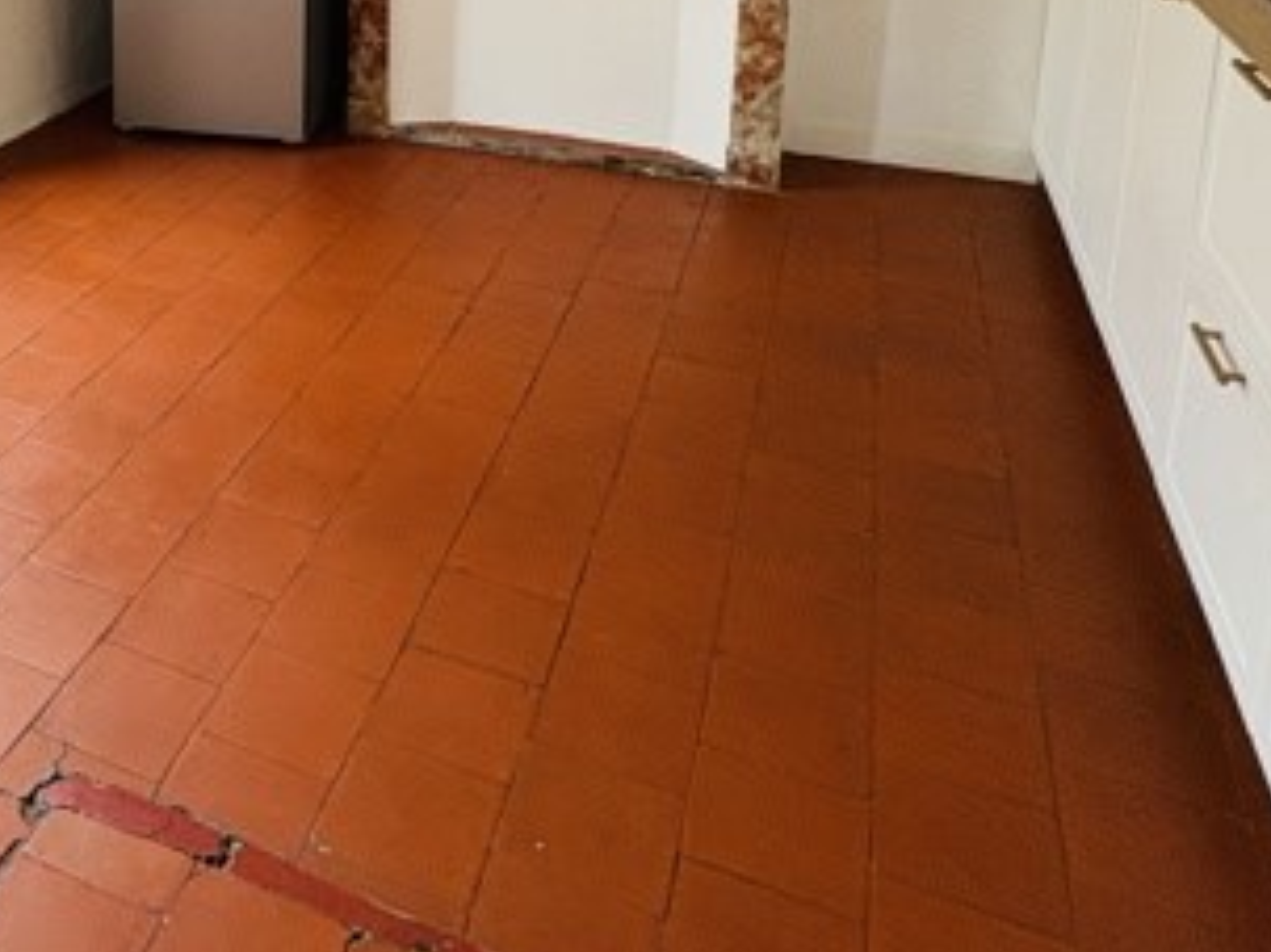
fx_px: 1358
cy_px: -38
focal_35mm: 37
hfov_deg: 44.6
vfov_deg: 34.5
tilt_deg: -11.7
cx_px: 80
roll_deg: +2.6
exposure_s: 1/99
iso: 160
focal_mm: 2.22
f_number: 2.2
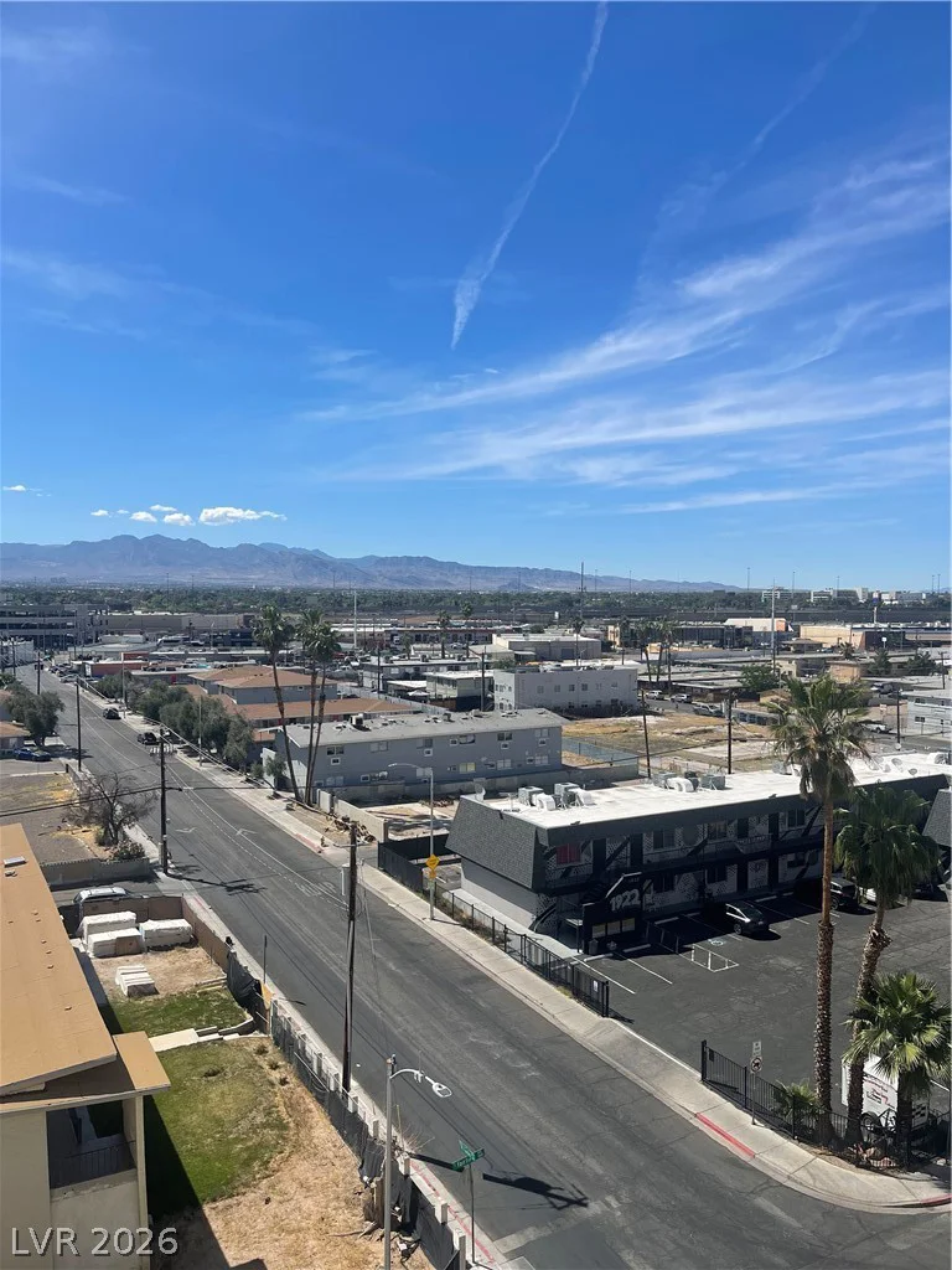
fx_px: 917
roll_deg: +0.5
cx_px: 476
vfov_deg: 69.4
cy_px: 635
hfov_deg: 54.9
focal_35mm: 25
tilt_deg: -2.8
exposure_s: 1/5376
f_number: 1.6
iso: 32
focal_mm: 5.1
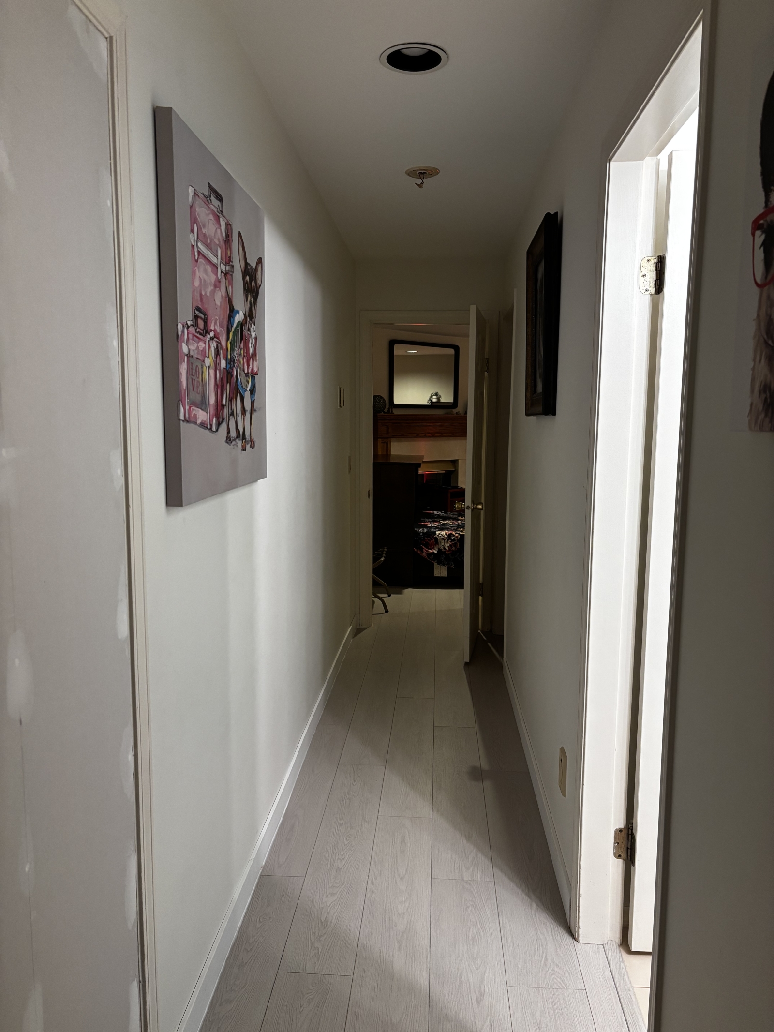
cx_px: 387
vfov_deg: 67.3
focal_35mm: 26
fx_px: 775
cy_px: 516
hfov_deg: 53.1
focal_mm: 5.96
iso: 250
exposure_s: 1/60
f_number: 1.6
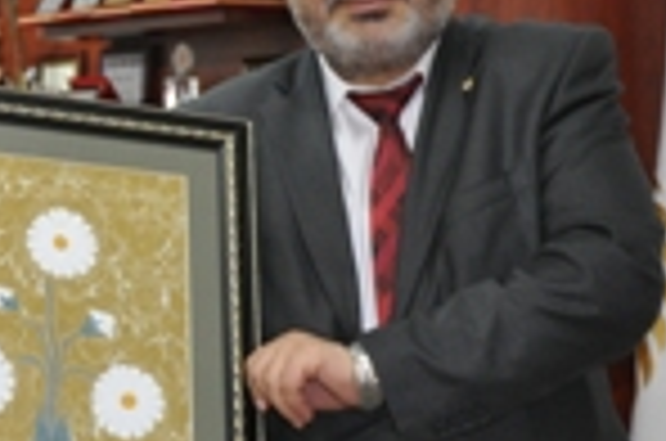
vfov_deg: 12.0
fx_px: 2095
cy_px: 144
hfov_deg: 17.7
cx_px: 18
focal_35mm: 114
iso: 800
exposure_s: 1/13
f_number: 4
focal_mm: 25
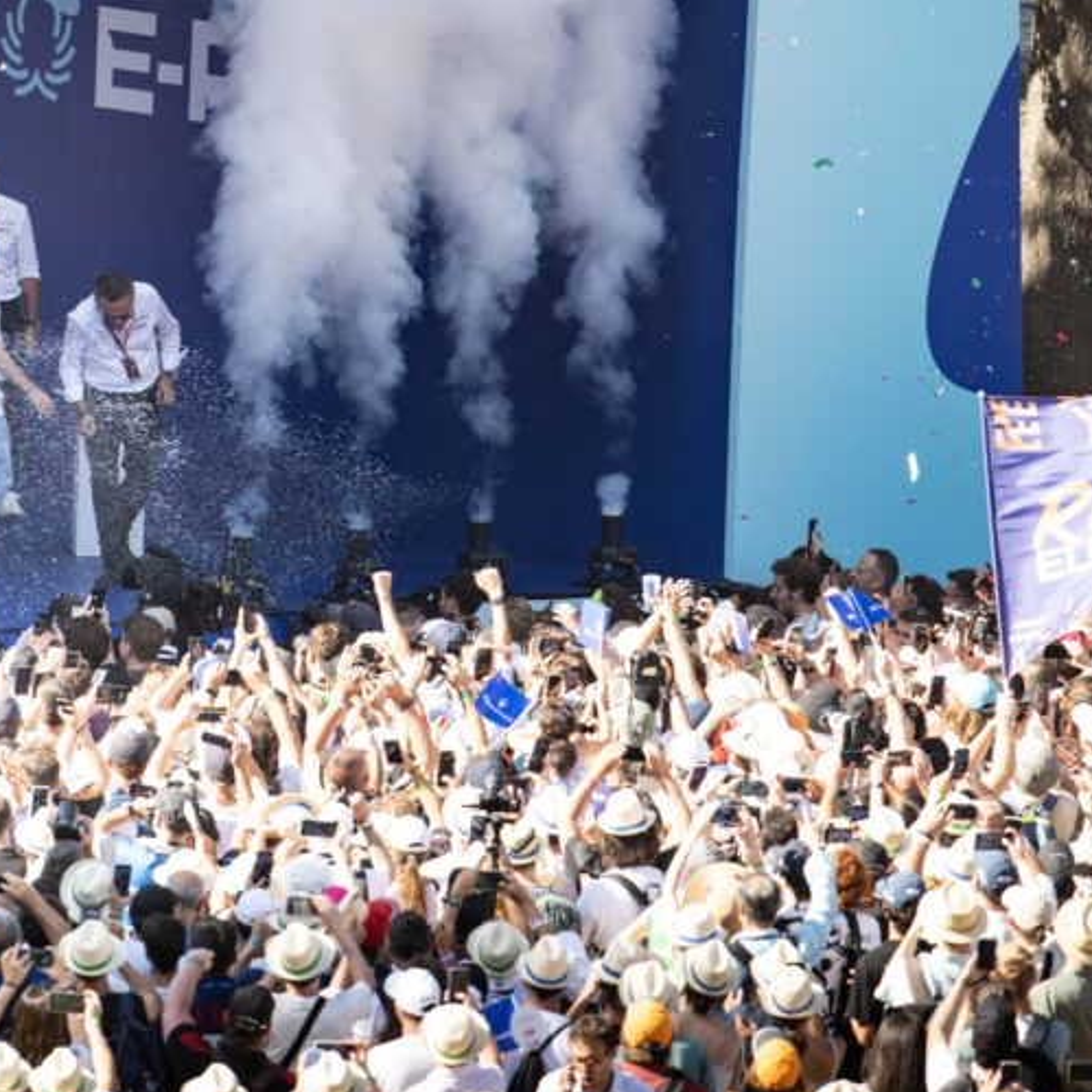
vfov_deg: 2.5
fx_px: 24912
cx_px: 182
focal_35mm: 698
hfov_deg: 2.5
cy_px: 395
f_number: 4.5
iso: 250
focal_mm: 400
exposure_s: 1/500
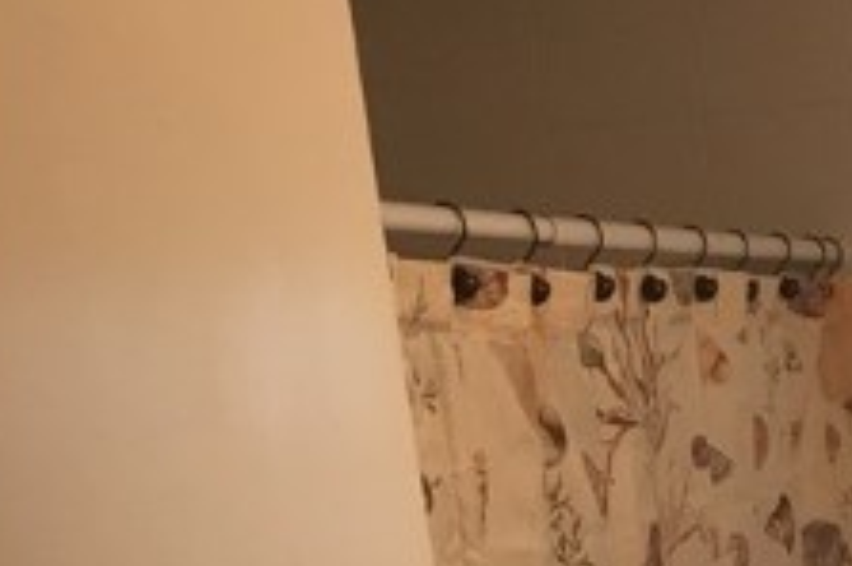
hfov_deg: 18.4
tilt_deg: -18.2
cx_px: 1074
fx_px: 2458
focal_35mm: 104
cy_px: 1143
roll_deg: +4.8
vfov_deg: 11.7
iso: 80
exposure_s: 1/30
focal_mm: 4.15
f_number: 2.2
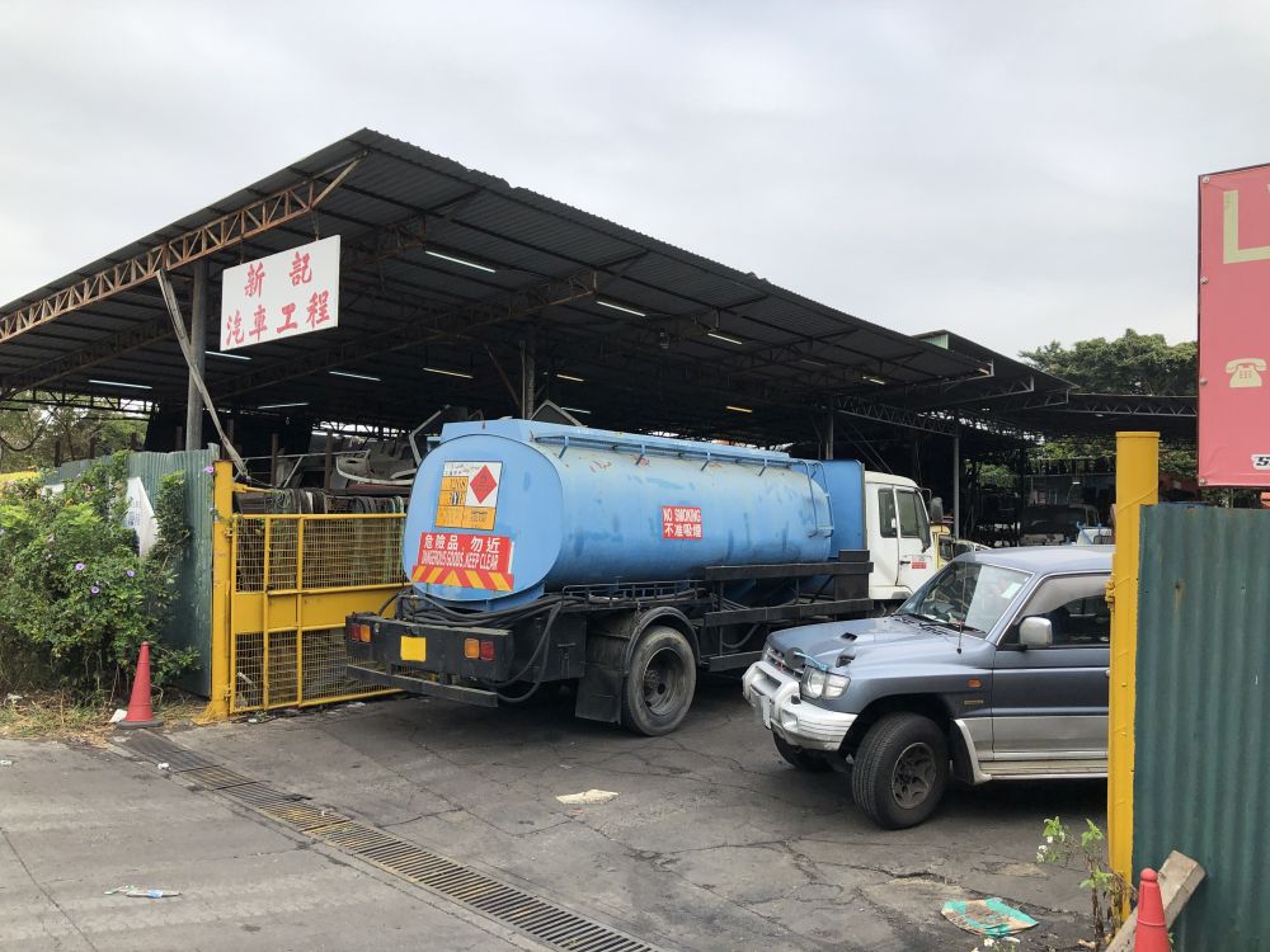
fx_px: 1027
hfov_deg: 63.4
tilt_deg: +2.8
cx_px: 635
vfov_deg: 49.7
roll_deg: -1.7
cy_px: 476
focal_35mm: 28
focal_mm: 3.99
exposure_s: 1/972
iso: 20
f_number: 1.8
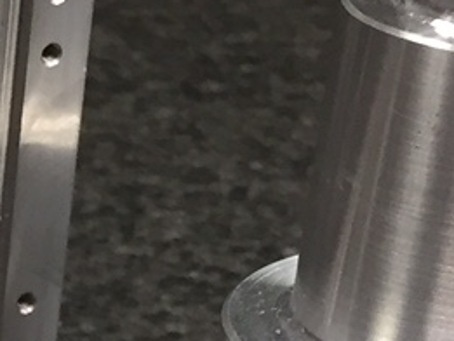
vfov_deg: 7.9
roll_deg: +1.7
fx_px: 2375
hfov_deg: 10.0
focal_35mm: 181
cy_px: 680
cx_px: -485
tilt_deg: -30.9
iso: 80
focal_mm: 4.15
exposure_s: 1/30
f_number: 2.2
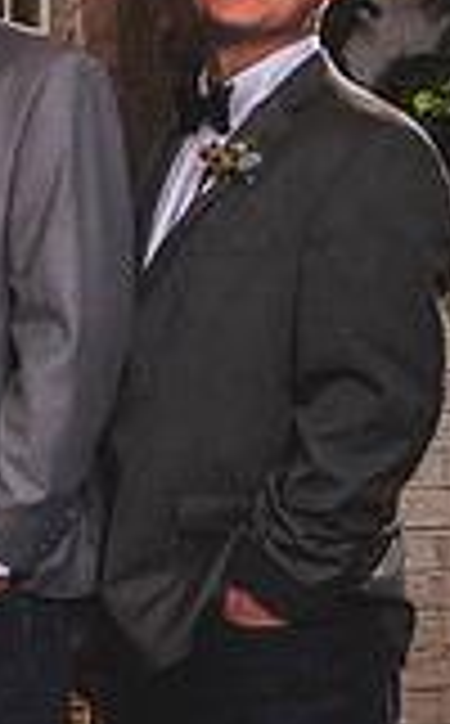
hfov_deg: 9.0
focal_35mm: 122
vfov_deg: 17.1
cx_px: -810
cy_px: 299
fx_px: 2405
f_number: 2.8
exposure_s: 1/160
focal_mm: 31
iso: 200
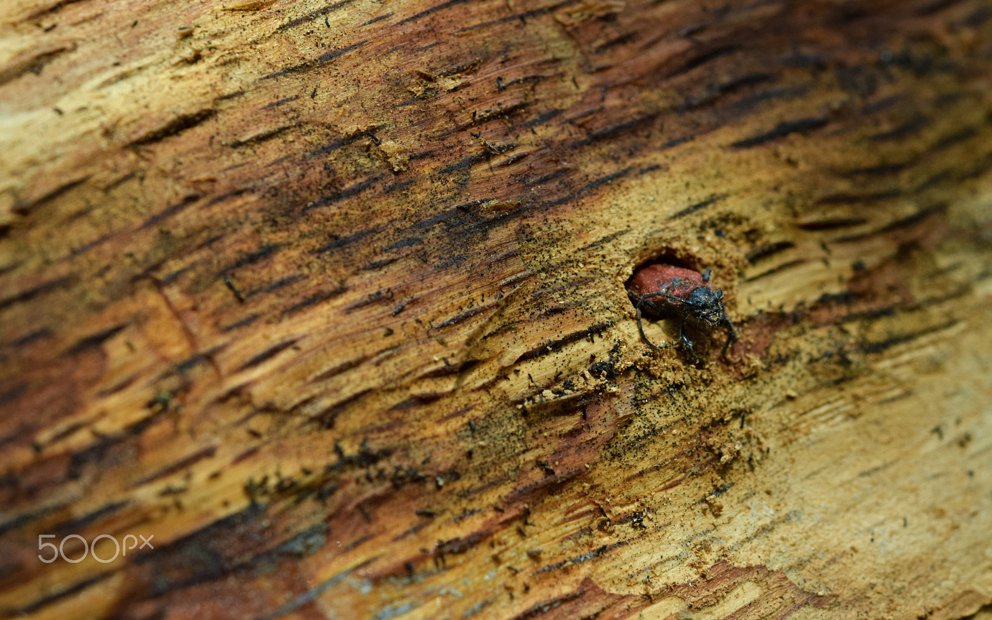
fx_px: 2487
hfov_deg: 22.6
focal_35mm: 92
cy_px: 299
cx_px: 497
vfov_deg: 14.2
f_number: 11
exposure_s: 1/320
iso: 800
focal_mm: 60
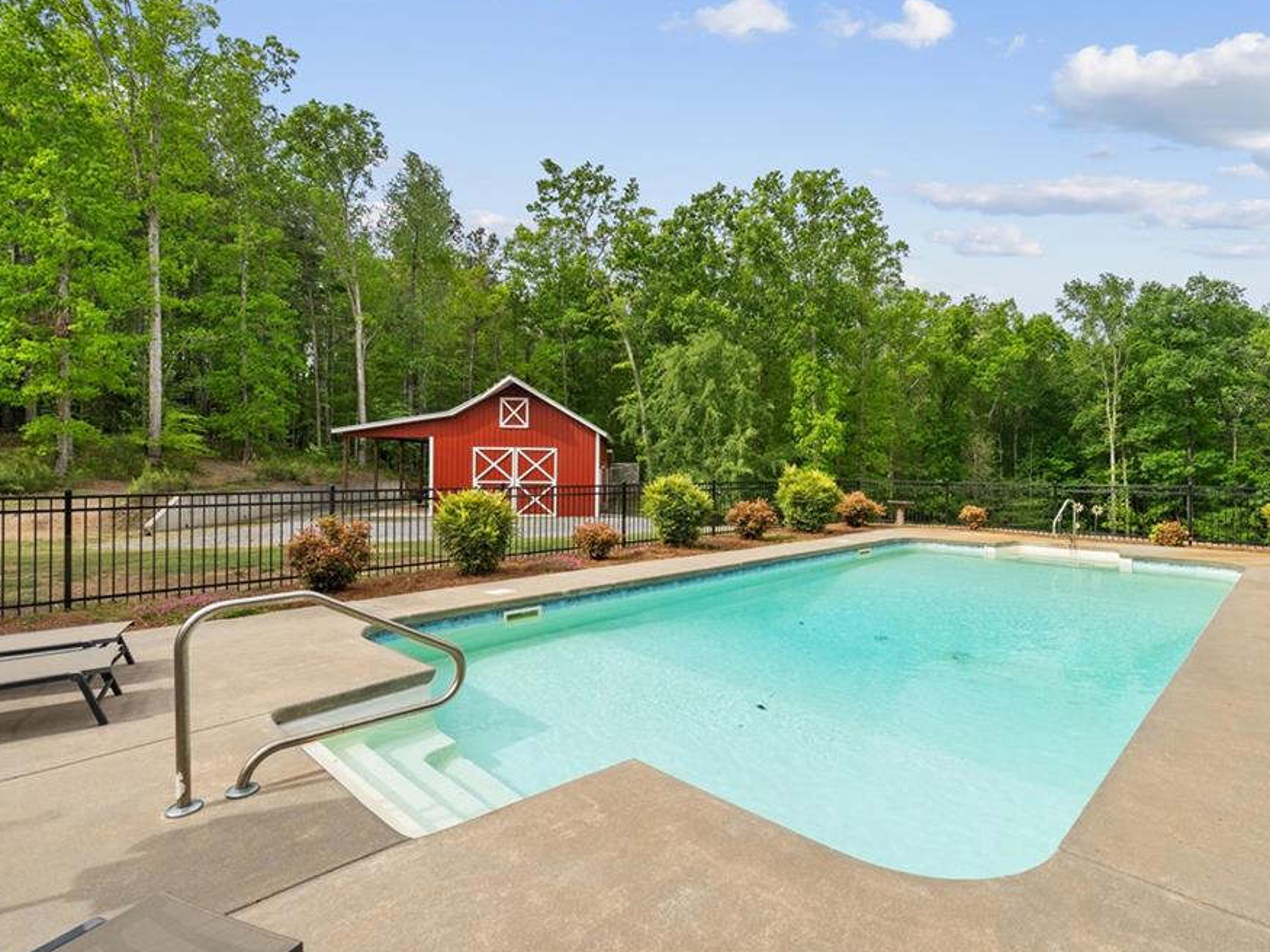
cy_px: 464
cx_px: 700
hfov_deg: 87.5
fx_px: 660
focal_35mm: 18
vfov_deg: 71.6
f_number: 8
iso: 100
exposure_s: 1/25
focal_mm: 16
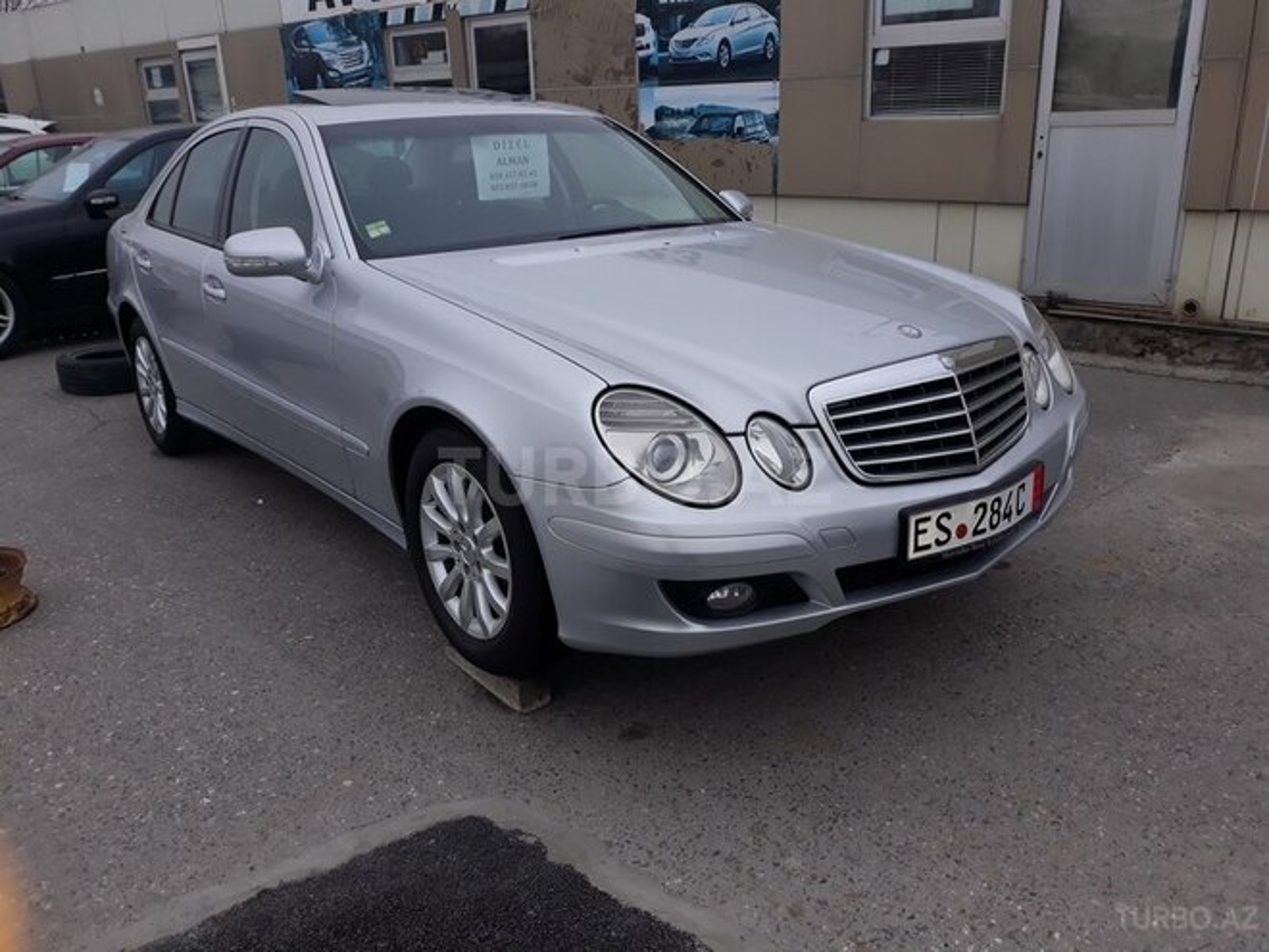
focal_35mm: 27
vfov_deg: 51.4
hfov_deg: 65.3
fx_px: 990
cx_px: 634
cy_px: 476
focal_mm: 3.71
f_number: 1.7
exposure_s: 1/508
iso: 40
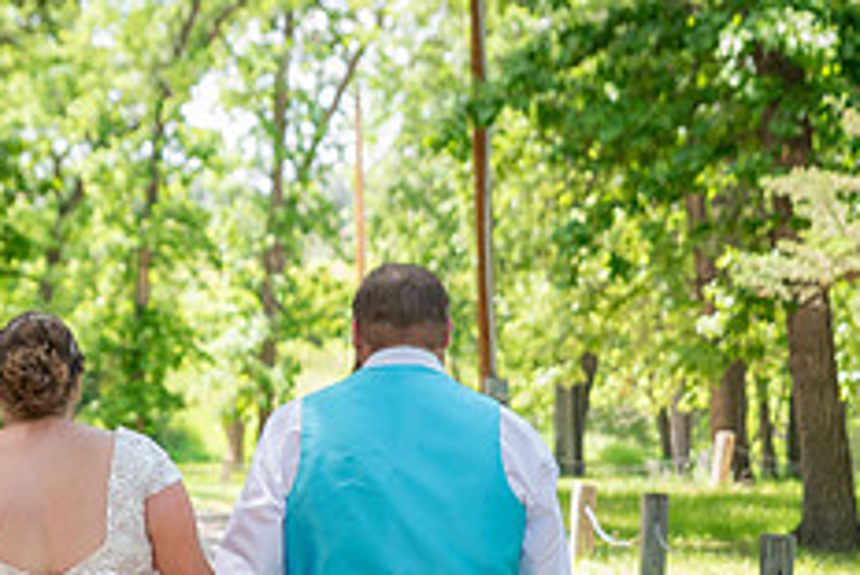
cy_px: 586
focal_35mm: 162
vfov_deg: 8.4
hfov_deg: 12.6
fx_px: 3872
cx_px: 222
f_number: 4
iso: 200
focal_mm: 52
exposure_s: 1/160
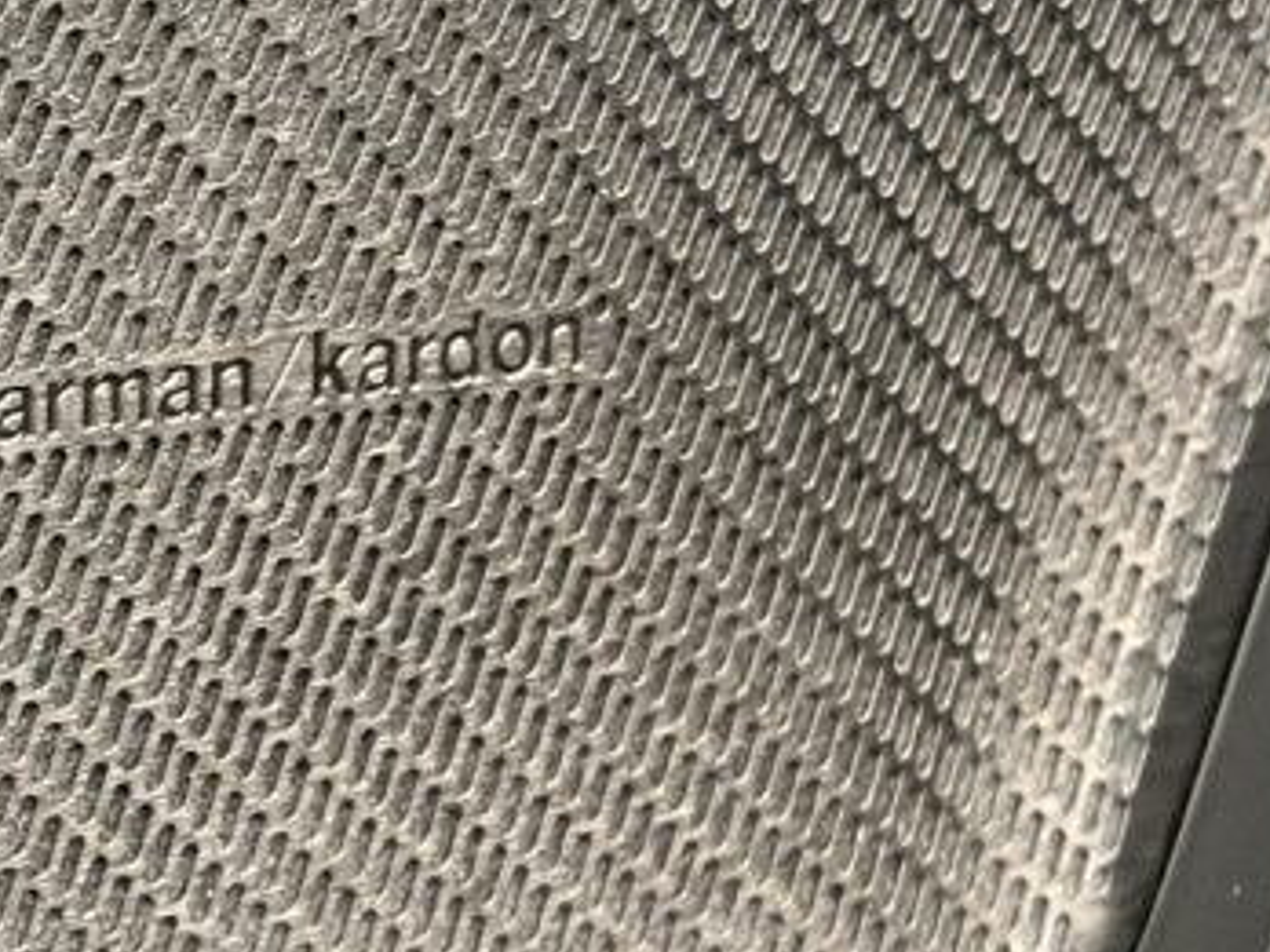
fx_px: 5613
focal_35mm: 153
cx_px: -146
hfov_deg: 12.7
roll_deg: +4.0
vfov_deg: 9.7
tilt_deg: -28.7
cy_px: 671
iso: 320
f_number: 1.6
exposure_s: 1/25
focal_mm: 5.96
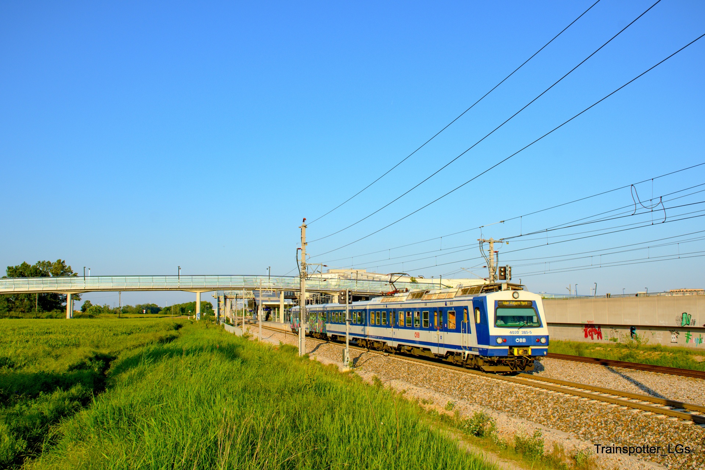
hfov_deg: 53.1
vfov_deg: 36.9
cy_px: 235
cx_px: 352
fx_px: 705
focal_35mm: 36
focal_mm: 24
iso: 100
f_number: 8
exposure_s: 1/500
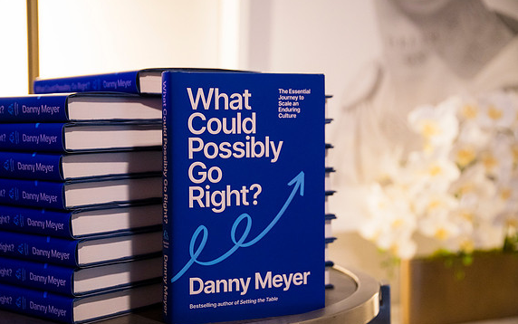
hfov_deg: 32.0
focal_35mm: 64
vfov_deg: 20.3
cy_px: 169
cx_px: 256
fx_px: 904
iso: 4000
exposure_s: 1/200
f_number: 4
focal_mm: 62
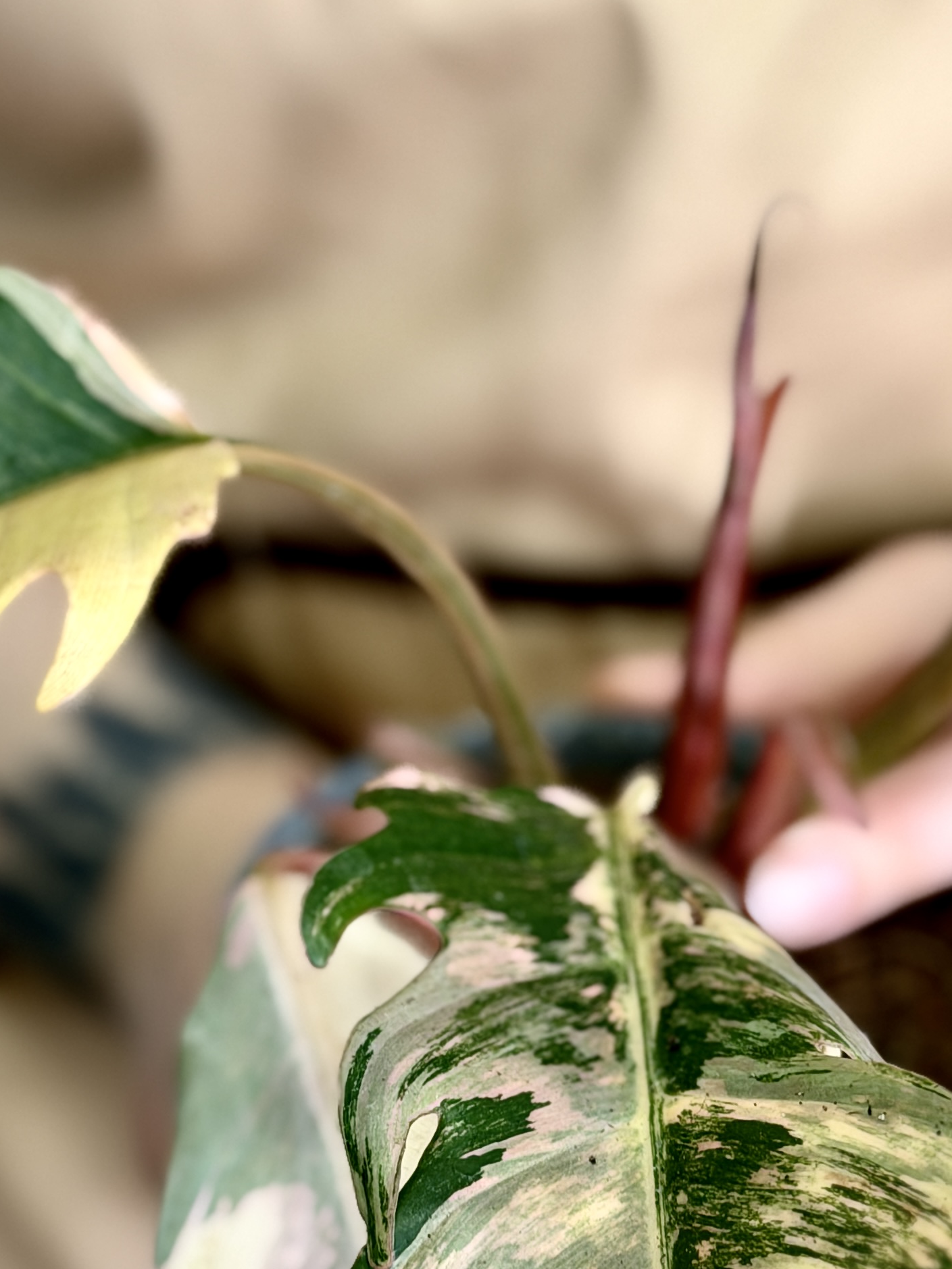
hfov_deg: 14.4
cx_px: 516
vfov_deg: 19.0
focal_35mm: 103
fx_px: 3777
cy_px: 837
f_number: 1.78
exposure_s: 1/121
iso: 64
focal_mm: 6.76
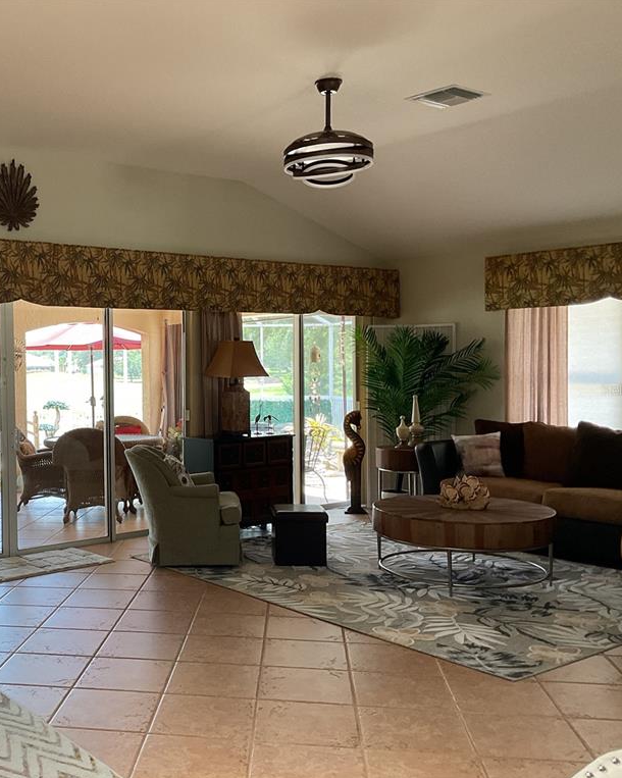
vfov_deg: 47.9
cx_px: 141
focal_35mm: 38
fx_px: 875
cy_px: 390
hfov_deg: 38.0
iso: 64
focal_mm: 3
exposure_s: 1/60
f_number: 1.8
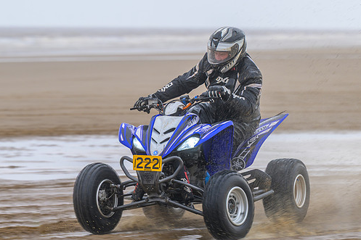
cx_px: 209
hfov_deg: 7.3
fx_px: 2837
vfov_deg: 4.9
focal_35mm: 283
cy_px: 134
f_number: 4
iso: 72
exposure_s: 1/250
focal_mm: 150
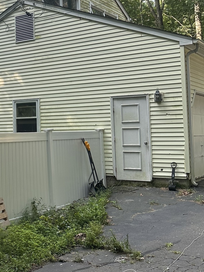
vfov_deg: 34.2
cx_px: -12
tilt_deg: +4.1
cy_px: 101
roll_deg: +1.0
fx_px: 440
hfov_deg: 24.6
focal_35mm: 56
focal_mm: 6.86
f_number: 1.78
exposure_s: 1/740
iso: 80
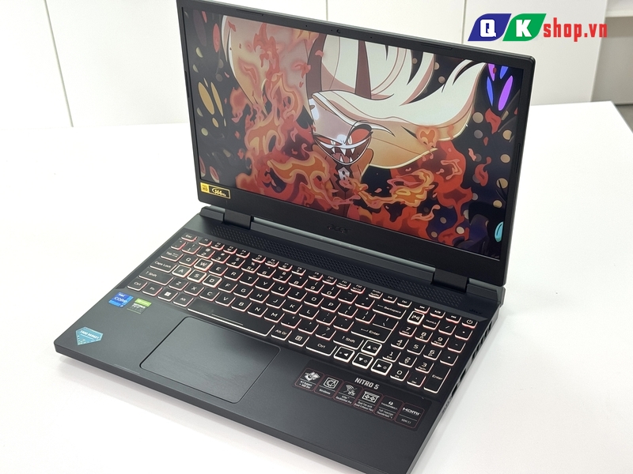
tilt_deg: -35.1
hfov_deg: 39.7
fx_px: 878
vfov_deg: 30.3
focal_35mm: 48
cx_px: 316
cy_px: 237
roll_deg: +3.2
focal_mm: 6.76
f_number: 1.78
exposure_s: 1/121
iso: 64
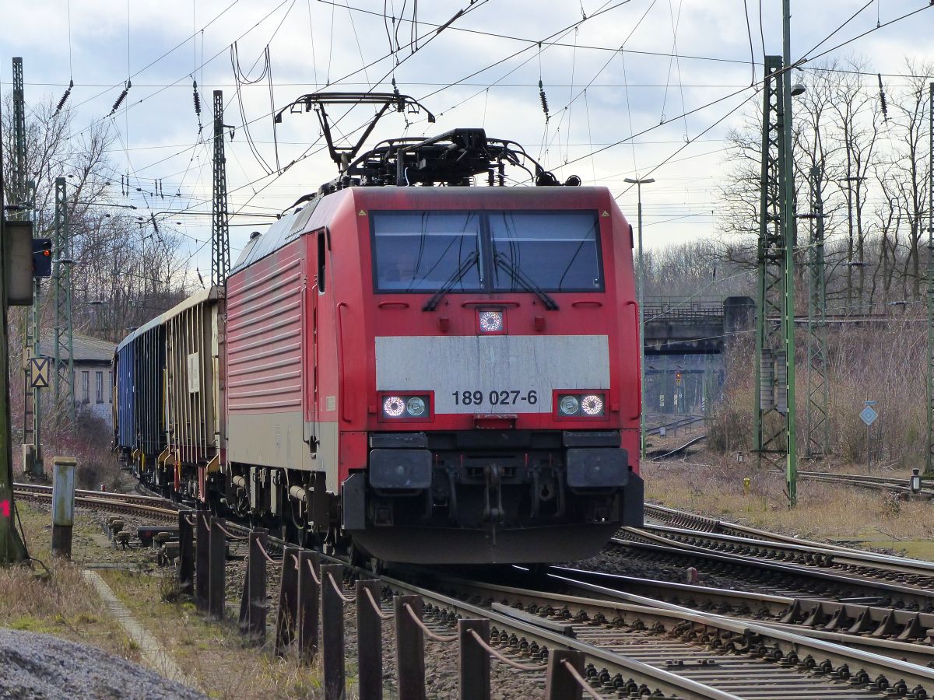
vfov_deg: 8.3
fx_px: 4803
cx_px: 467
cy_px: 350
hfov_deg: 11.1
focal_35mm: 178
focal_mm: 32
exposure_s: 1/1000
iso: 250
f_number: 4
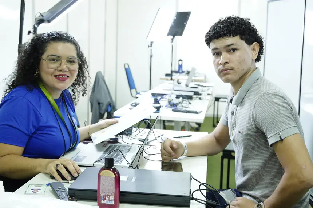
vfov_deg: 26.0
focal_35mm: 52
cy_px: 104
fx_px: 452
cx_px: 156
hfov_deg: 38.2
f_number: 4
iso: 6400
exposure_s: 1/200
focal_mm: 35
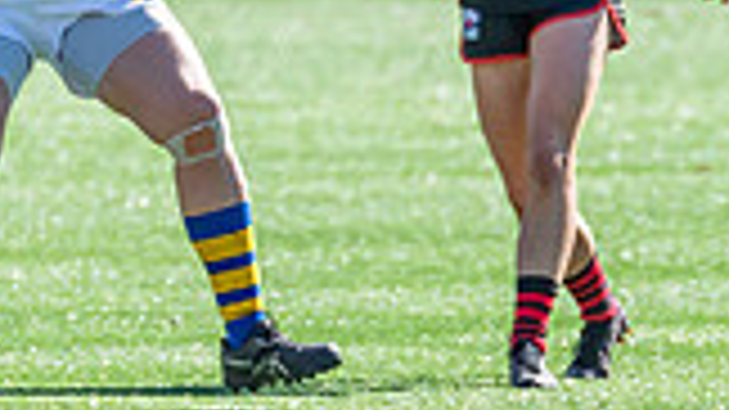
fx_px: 36290
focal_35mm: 1878
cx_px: -135
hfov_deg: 1.2
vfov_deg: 0.6
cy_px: -458
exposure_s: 1/1600
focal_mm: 420
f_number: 5.6
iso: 800
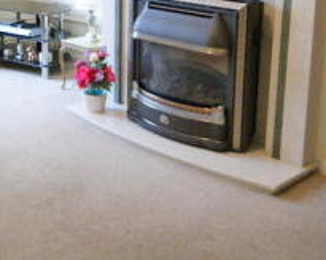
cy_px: 37
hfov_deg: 31.7
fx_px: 564
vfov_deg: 25.4
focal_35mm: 58
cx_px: 83
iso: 1600
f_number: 5.6
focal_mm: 13
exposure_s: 1/40
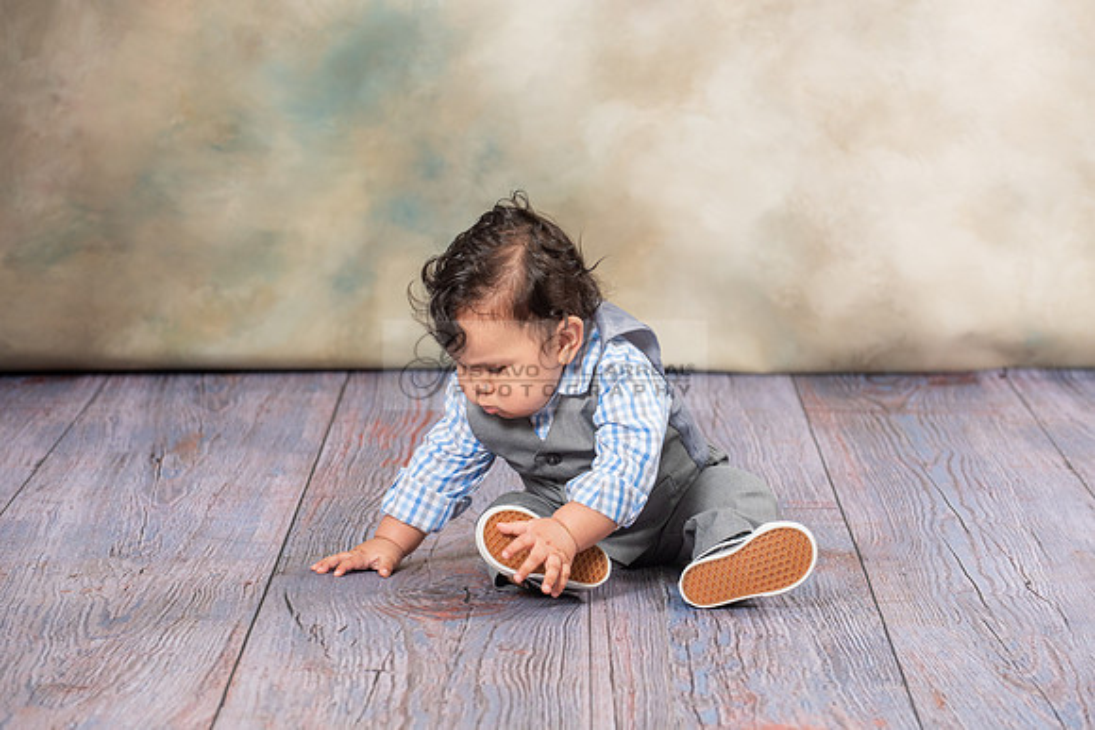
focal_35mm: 141
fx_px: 4292
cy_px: 370
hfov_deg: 14.5
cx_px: 578
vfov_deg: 9.7
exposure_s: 1/125
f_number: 5.6
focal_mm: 130
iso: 200
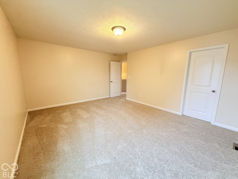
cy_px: 90
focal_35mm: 14
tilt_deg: -9.5
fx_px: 96
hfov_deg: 102.1
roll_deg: -0.9
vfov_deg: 85.7
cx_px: 119
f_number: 2.2
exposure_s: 1/60
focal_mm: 2.22
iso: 400
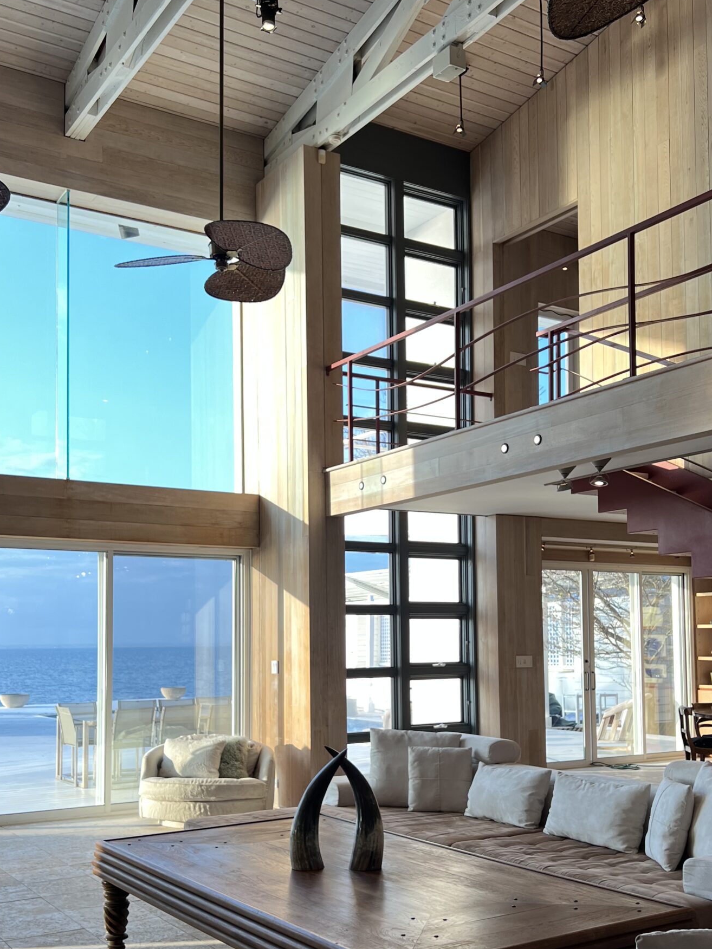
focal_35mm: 38
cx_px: 357
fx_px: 1042
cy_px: 582
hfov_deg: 37.7
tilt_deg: +2.8
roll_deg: +1.1
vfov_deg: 48.6
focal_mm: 5.7
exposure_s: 1/170
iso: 50
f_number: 1.5
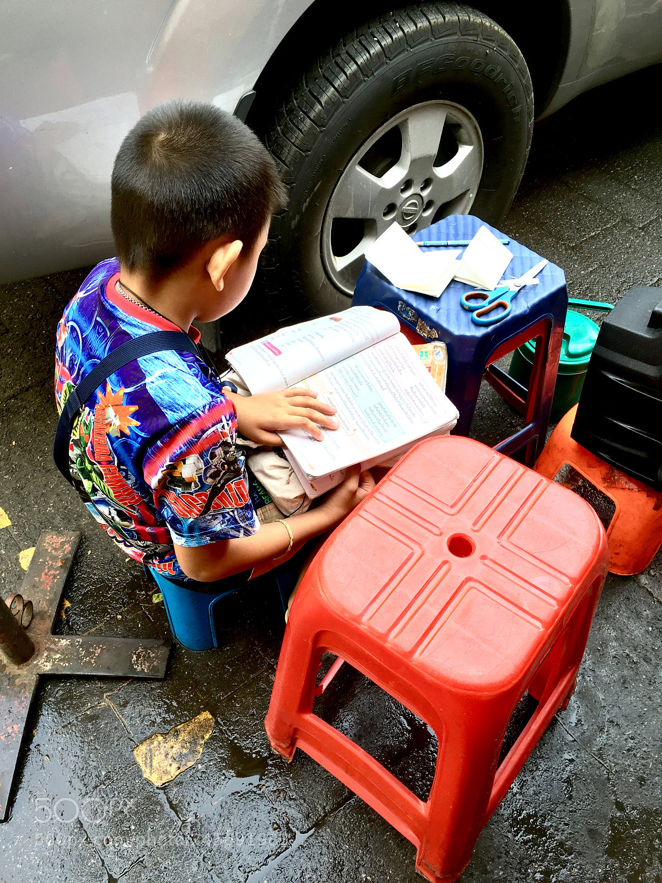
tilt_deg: -51.9
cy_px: 442
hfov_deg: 48.2
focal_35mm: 29
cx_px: 331
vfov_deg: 61.7
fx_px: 739
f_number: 2.2
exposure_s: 1/100
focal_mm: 4.15
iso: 32
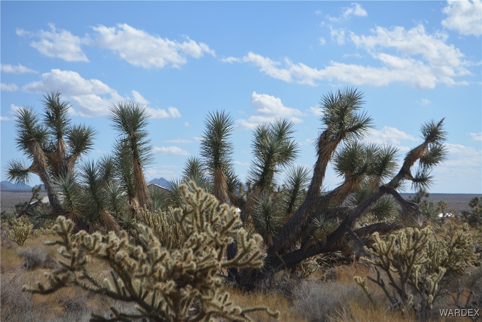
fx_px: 1105
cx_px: 241
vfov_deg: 16.6
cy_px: 161
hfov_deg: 24.6
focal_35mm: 82
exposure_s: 1/2000
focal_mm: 55
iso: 400
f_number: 7.1
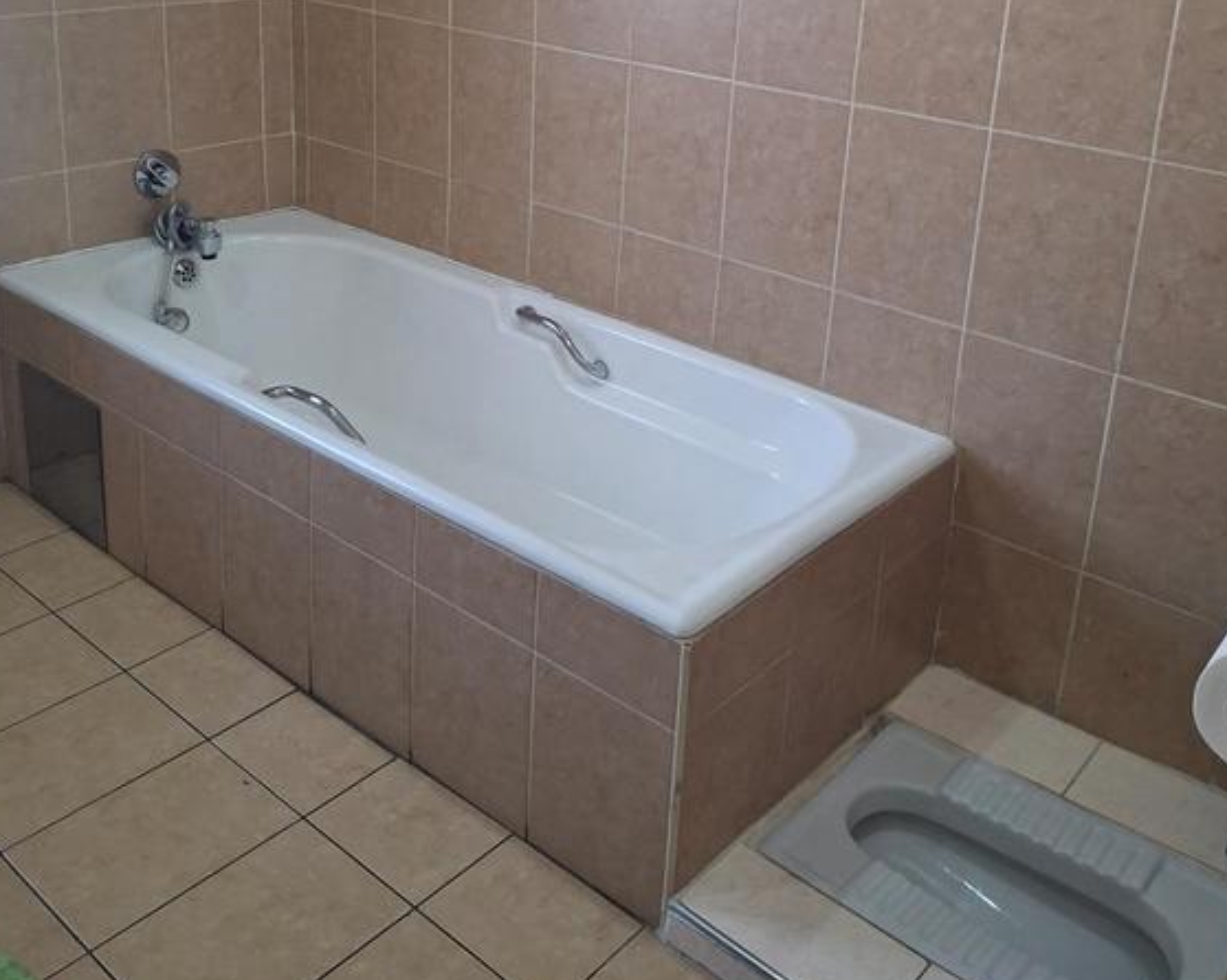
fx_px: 1271
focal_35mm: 35
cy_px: 202
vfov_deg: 40.5
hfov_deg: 51.5
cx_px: 633
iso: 250
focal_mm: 4.69
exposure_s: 1/100
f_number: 1.8
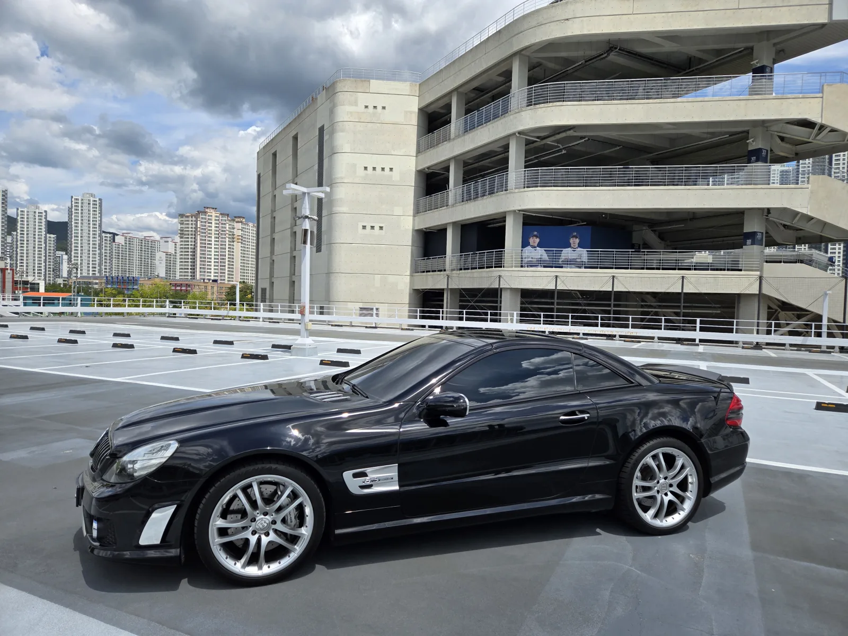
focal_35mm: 23
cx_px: 424
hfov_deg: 73.9
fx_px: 563
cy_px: 318
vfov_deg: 58.9
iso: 40
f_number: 1.8
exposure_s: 1/2921
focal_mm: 5.4
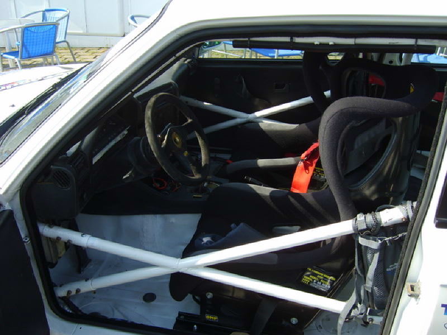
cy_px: 168
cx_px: 224
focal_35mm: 35
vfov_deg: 40.7
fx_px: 452
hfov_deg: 52.6
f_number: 2.8
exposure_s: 1/350
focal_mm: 5.8
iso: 50
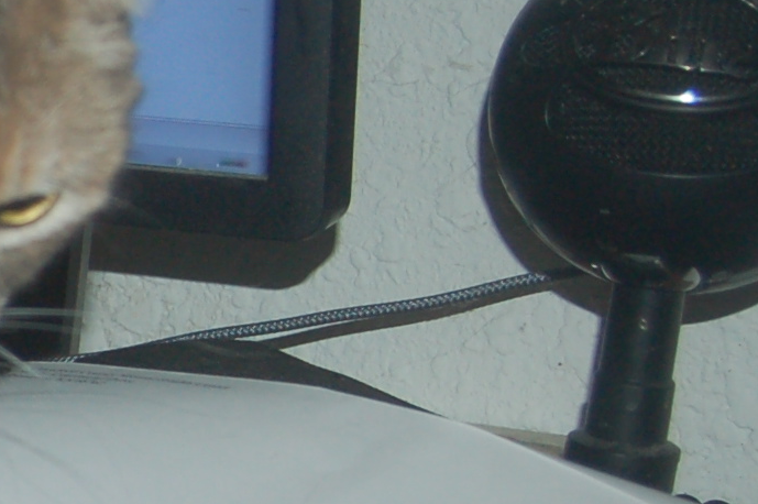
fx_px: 2756
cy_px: 311
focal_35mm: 131
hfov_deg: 13.6
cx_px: -716
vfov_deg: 10.4
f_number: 3.8
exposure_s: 1/60
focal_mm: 20
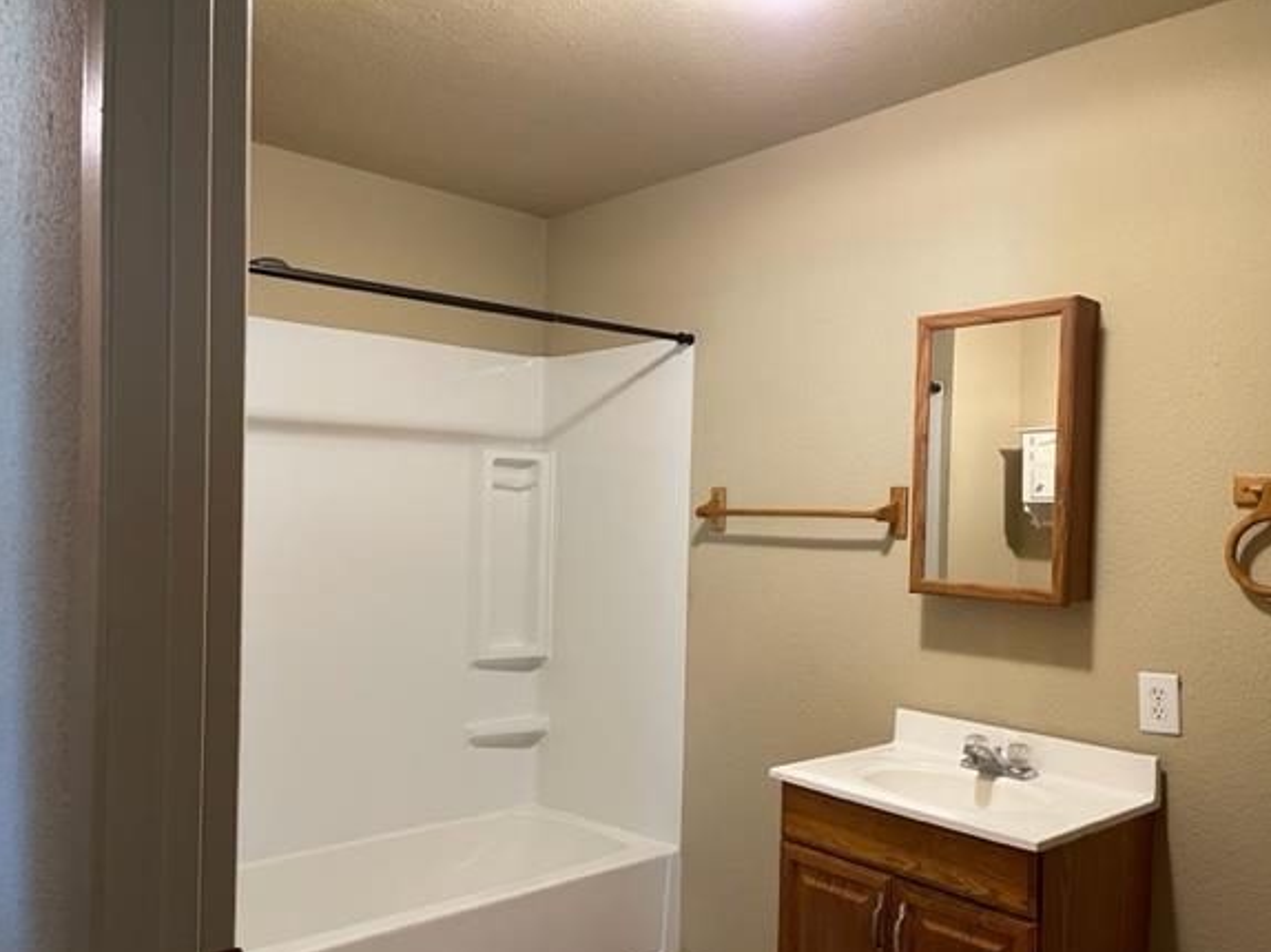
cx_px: 620
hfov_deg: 61.7
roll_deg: -0.7
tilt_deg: -1.3
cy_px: 522
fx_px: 1064
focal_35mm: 29
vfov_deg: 48.1
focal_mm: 5.1
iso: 400
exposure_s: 1/60
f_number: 1.6
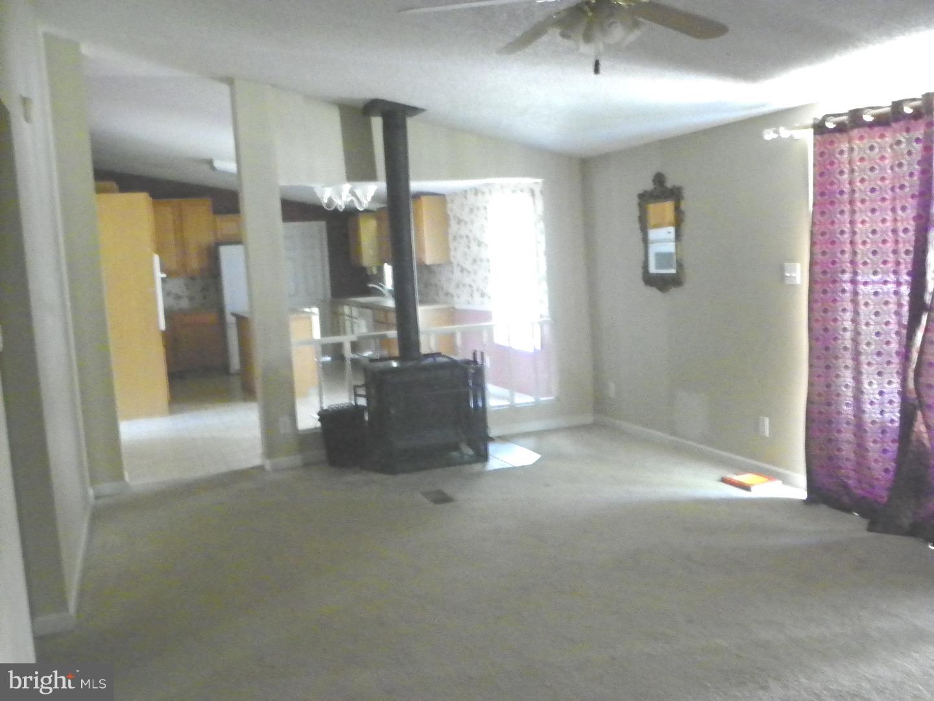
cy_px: 350
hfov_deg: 58.4
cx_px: 467
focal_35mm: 31
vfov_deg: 45.4
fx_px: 836
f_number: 2.8
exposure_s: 1/6
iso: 800
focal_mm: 5.5
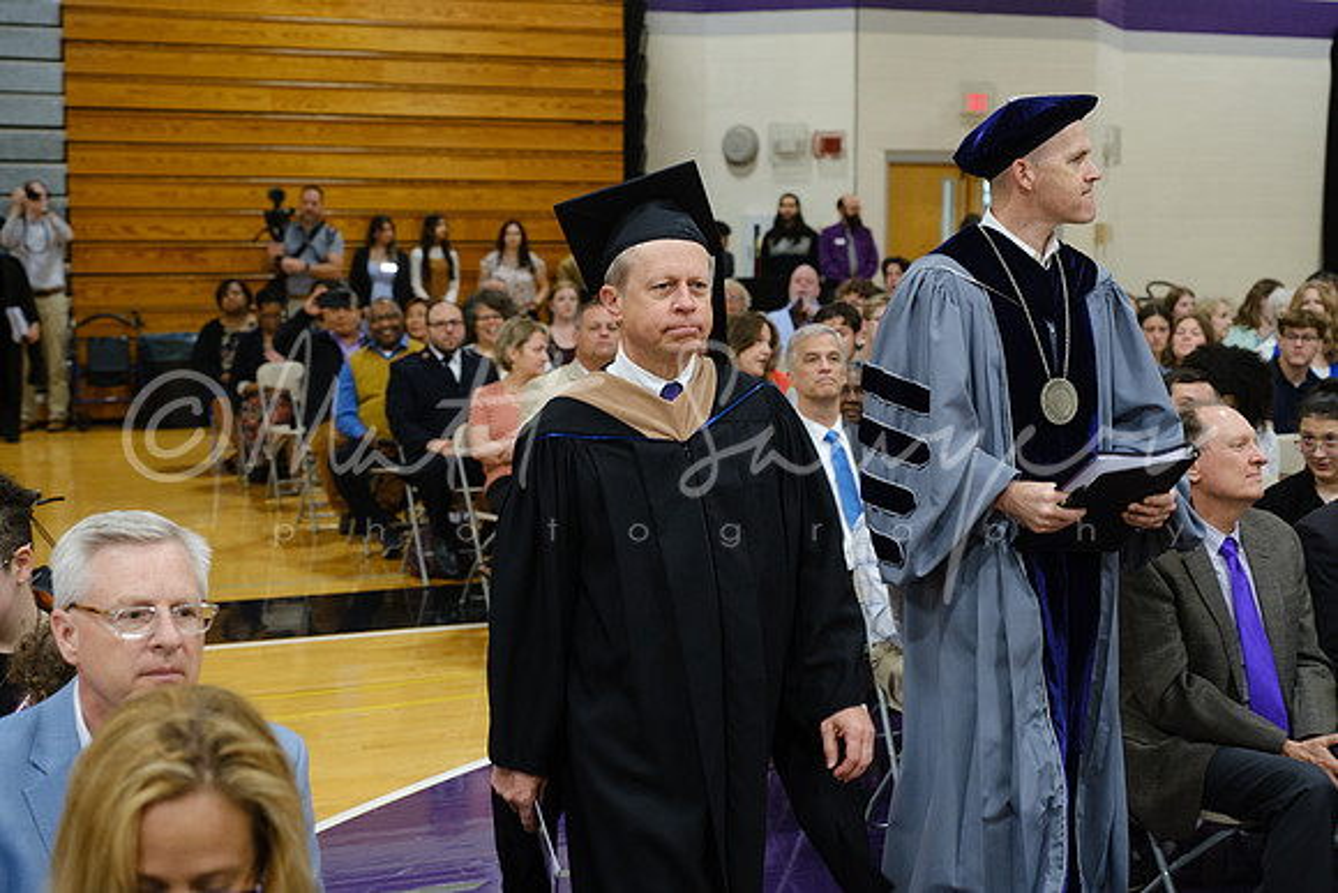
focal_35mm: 55
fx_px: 2045
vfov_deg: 24.6
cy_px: 446
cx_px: 669
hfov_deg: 36.2
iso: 1250
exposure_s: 1/100
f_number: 3.2
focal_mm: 36.5
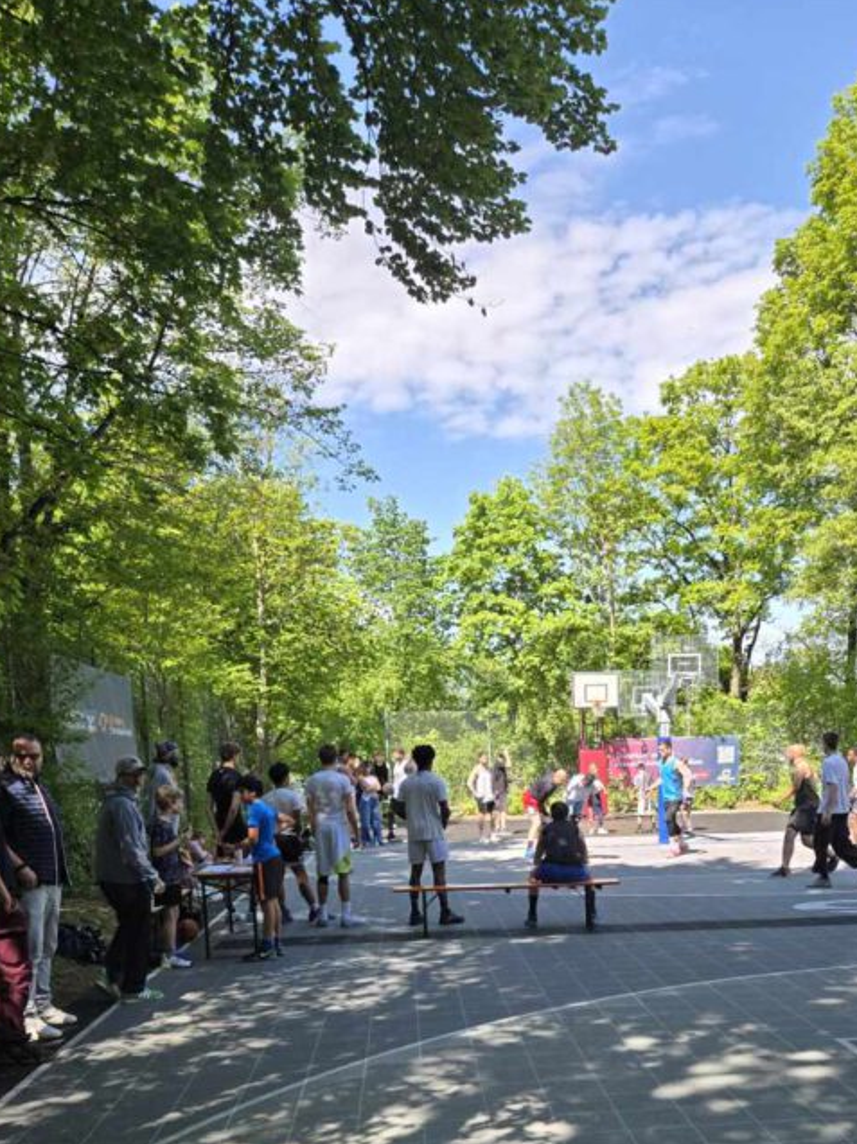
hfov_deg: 38.1
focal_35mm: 37
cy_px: 900
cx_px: 580
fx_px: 1223
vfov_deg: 47.7
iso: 80
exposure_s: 1/2134
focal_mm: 5.4
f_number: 1.8
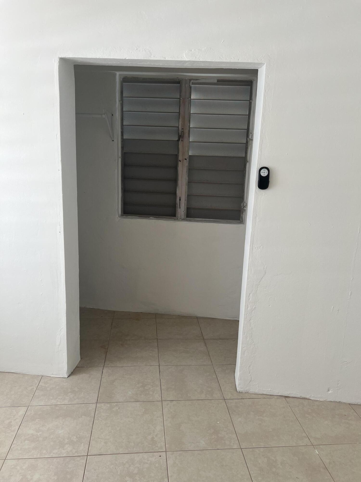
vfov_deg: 67.3
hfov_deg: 53.1
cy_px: 241
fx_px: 362
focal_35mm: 26
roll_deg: -2.4
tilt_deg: -12.2
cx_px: 180
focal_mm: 5.7
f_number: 1.5
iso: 40
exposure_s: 1/187
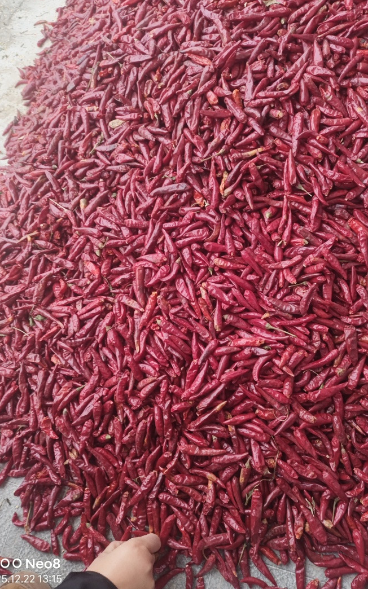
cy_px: 298
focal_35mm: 26
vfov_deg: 70.4
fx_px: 417
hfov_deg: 47.5
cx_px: 196
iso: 193
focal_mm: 5.56
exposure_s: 1/100
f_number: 1.88
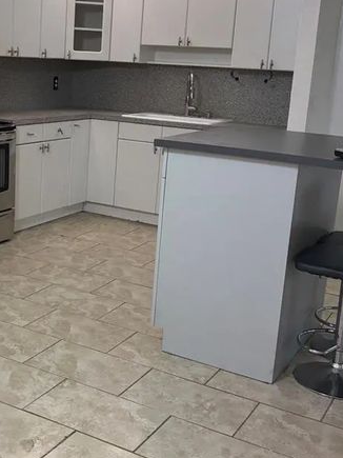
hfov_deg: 28.1
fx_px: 674
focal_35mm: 51
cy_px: 211
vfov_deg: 37.5
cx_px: 83
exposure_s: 1/60
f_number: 1.6
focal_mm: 5.96
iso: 80
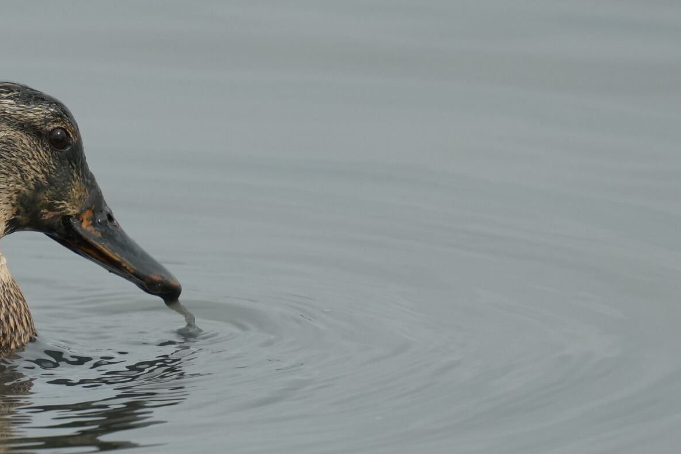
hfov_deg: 0.9
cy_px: 312
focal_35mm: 2204
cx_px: -192
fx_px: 41689
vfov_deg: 0.6
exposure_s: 1/2000
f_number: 5.6
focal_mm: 600
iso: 500
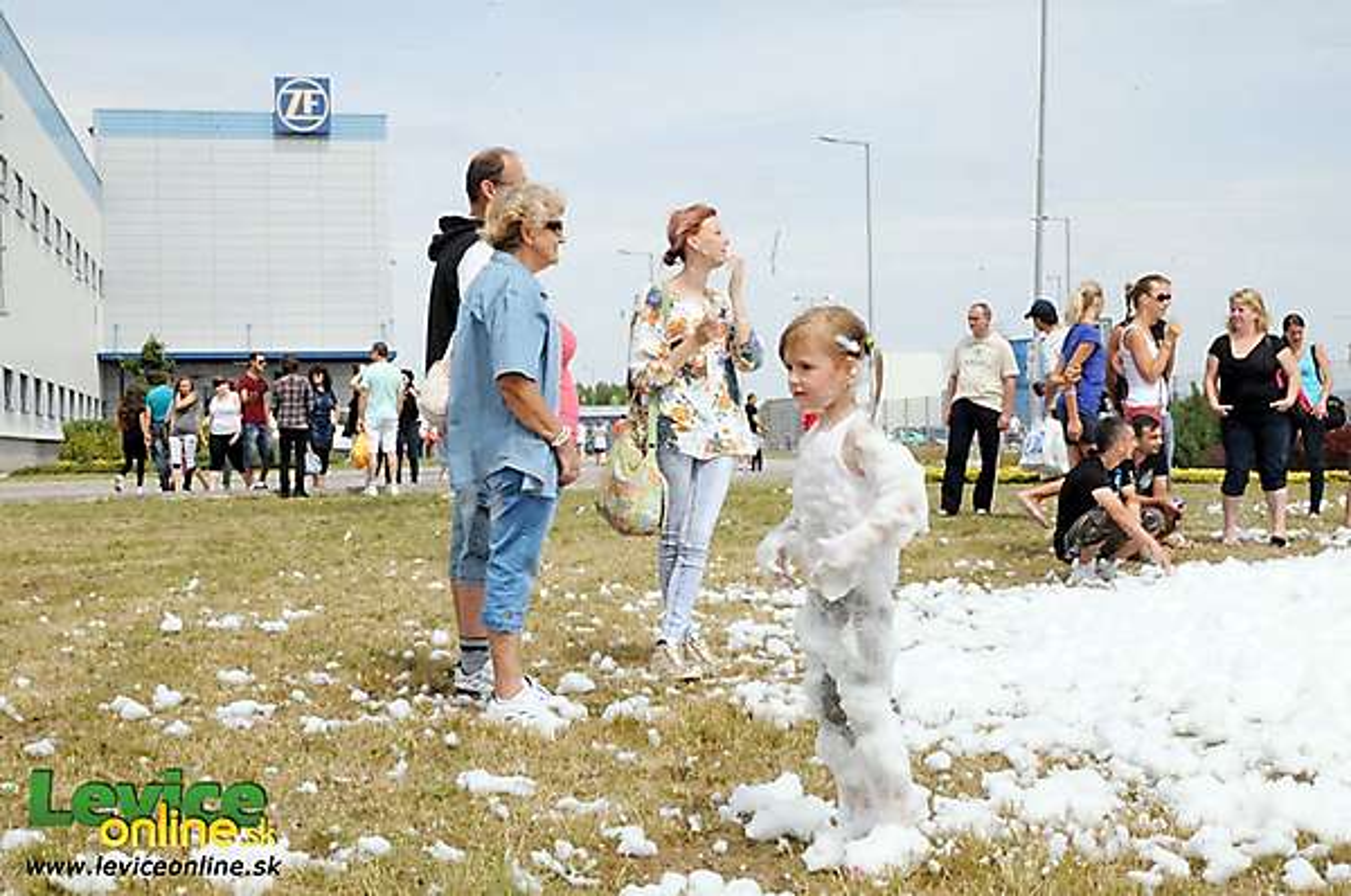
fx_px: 1911
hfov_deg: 38.9
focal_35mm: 51
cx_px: 676
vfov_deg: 26.4
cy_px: 448
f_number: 32
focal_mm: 34
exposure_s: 1/250
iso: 2500
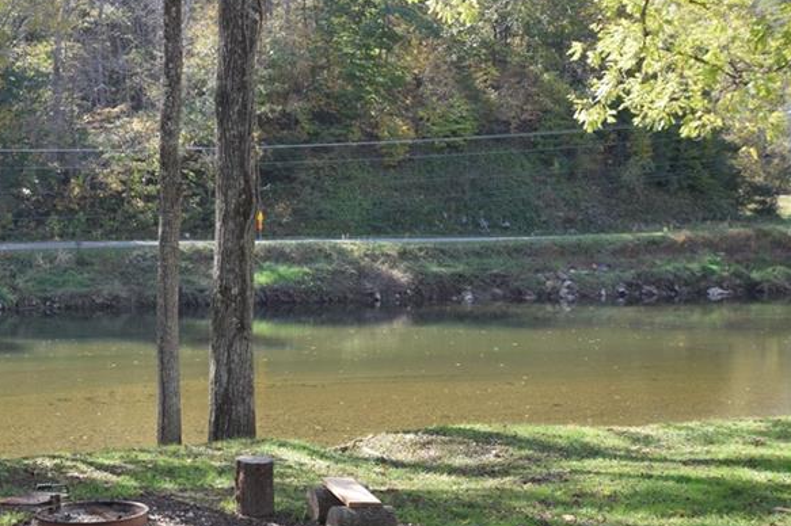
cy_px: 270
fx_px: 1274
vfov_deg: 23.4
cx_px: 99
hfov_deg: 33.0
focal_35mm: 58
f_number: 7.1
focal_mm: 22
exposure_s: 1/200
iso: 400
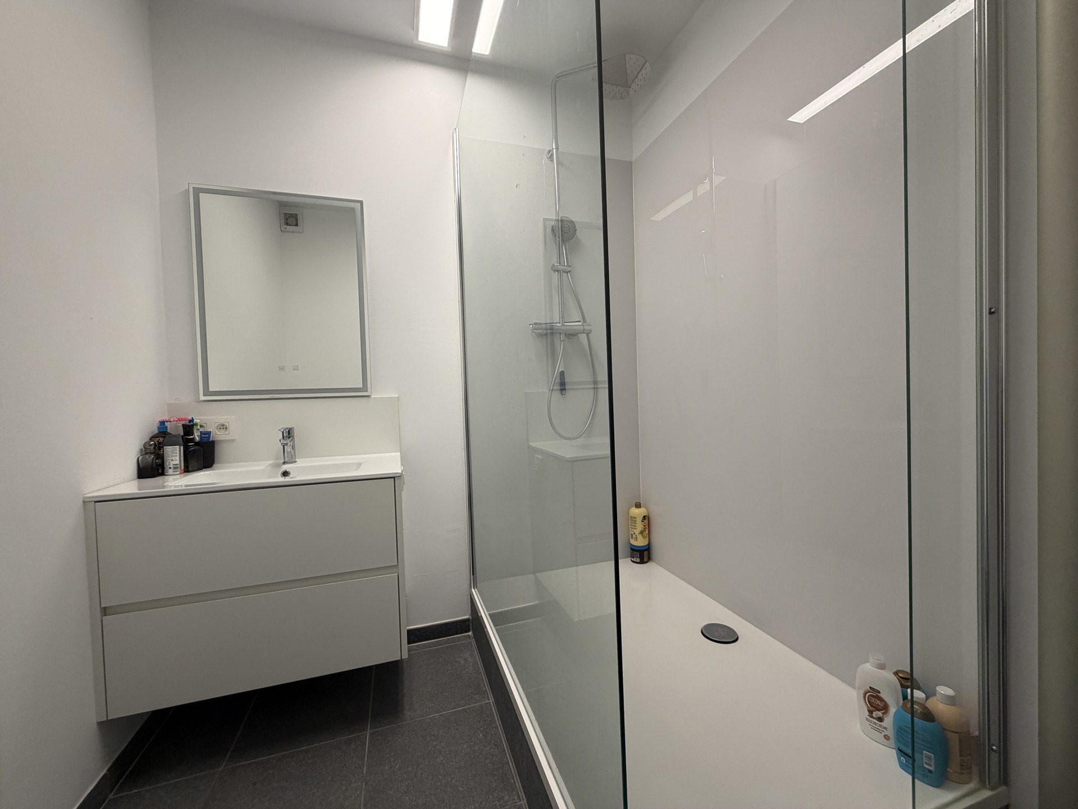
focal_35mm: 14
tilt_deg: -2.6
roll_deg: +2.2
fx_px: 436
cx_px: 539
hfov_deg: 102.1
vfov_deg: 85.7
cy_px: 404
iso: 125
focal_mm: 2.22
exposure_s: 1/100
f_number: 2.2
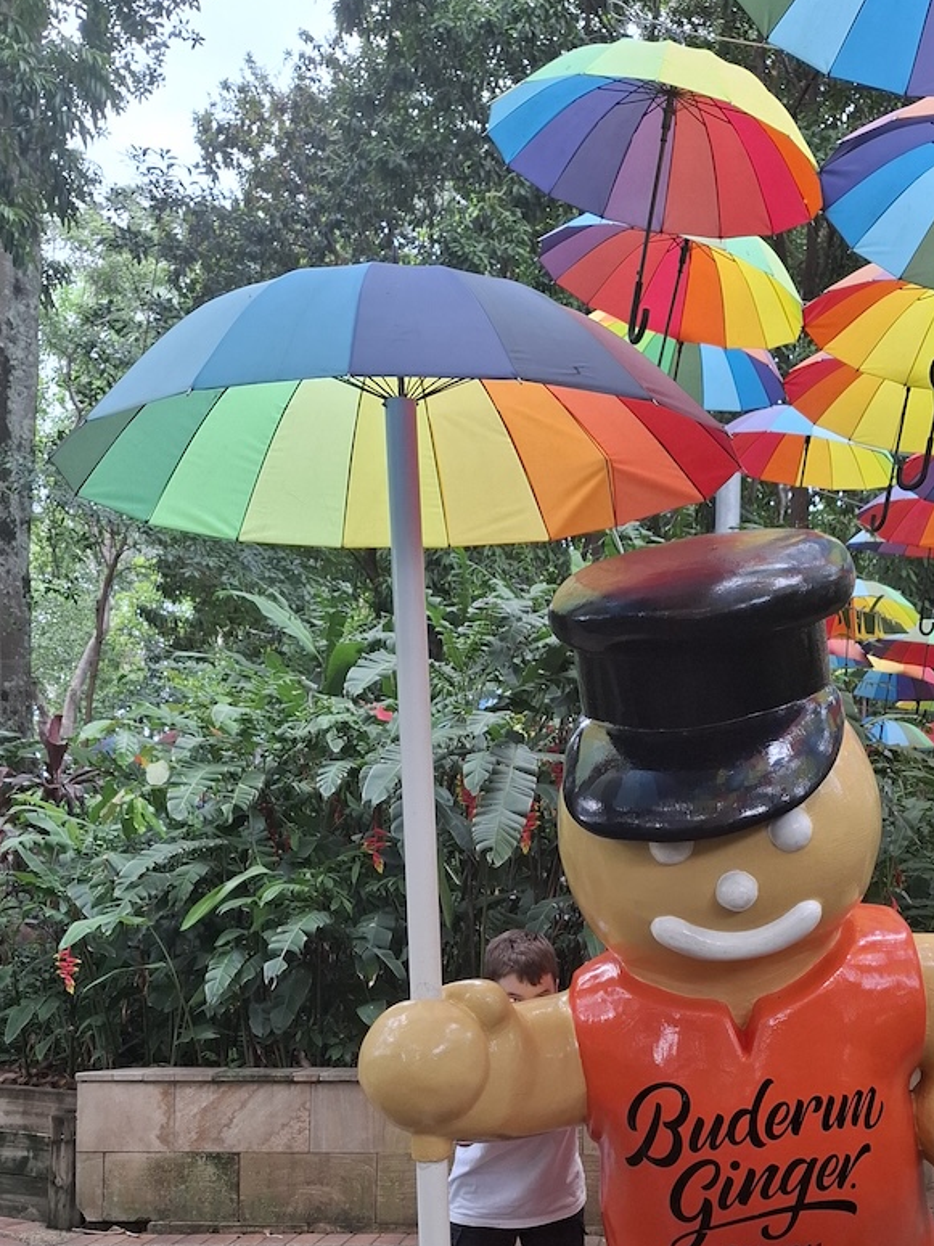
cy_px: 905
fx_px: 1367
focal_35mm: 38
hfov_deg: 37.3
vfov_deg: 47.5
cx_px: 630
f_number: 1.8
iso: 50
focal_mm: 5.54
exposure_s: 1/100
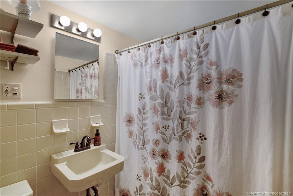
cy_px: 98
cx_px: 146
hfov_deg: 96.7
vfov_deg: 73.8
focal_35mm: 16
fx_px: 130
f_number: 8
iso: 2000
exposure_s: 1/5
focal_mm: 16
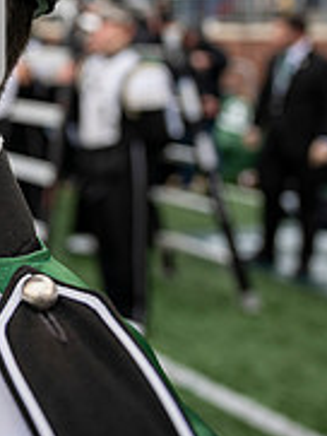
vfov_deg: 25.5
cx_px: -176
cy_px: 40
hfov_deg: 17.7
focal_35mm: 74
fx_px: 931
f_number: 2.8
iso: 160
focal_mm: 24
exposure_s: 1/500
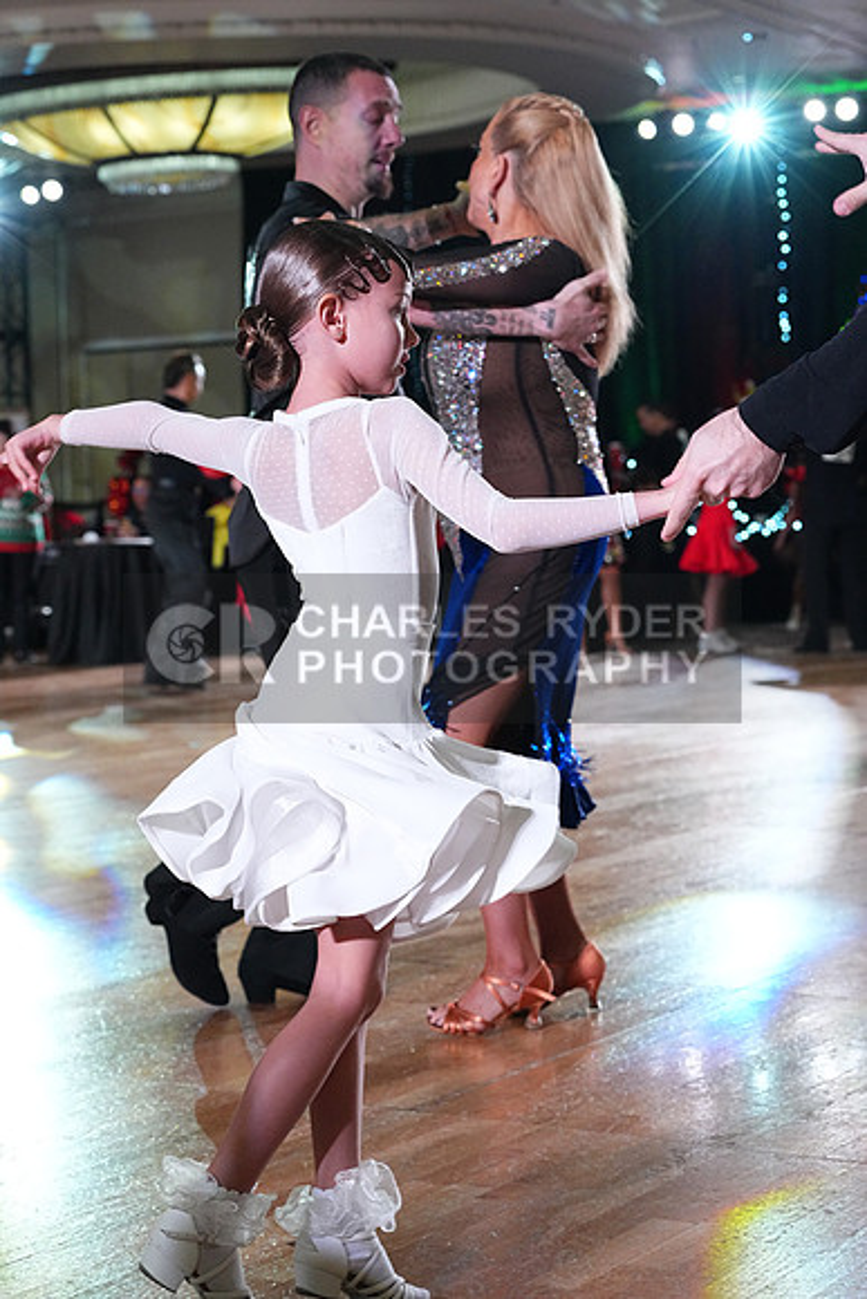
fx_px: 2527
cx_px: 434
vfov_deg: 28.8
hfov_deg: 19.5
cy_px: 650
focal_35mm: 70
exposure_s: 1/400
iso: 8000
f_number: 6.3
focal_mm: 70
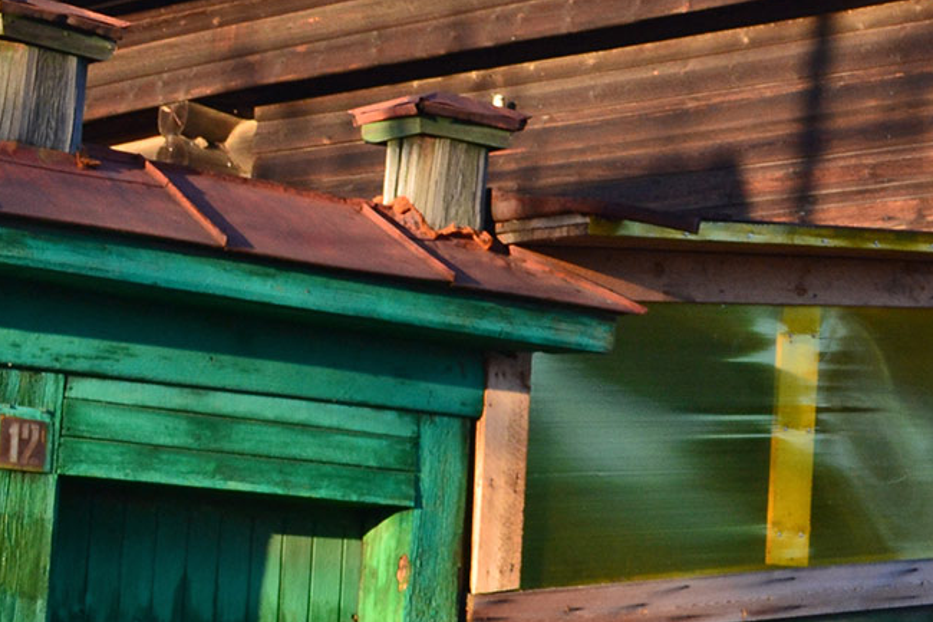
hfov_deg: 17.7
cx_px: 1382
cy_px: 492
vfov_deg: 13.1
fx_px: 2694
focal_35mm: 104
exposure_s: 1/100
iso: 400
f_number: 9
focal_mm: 22
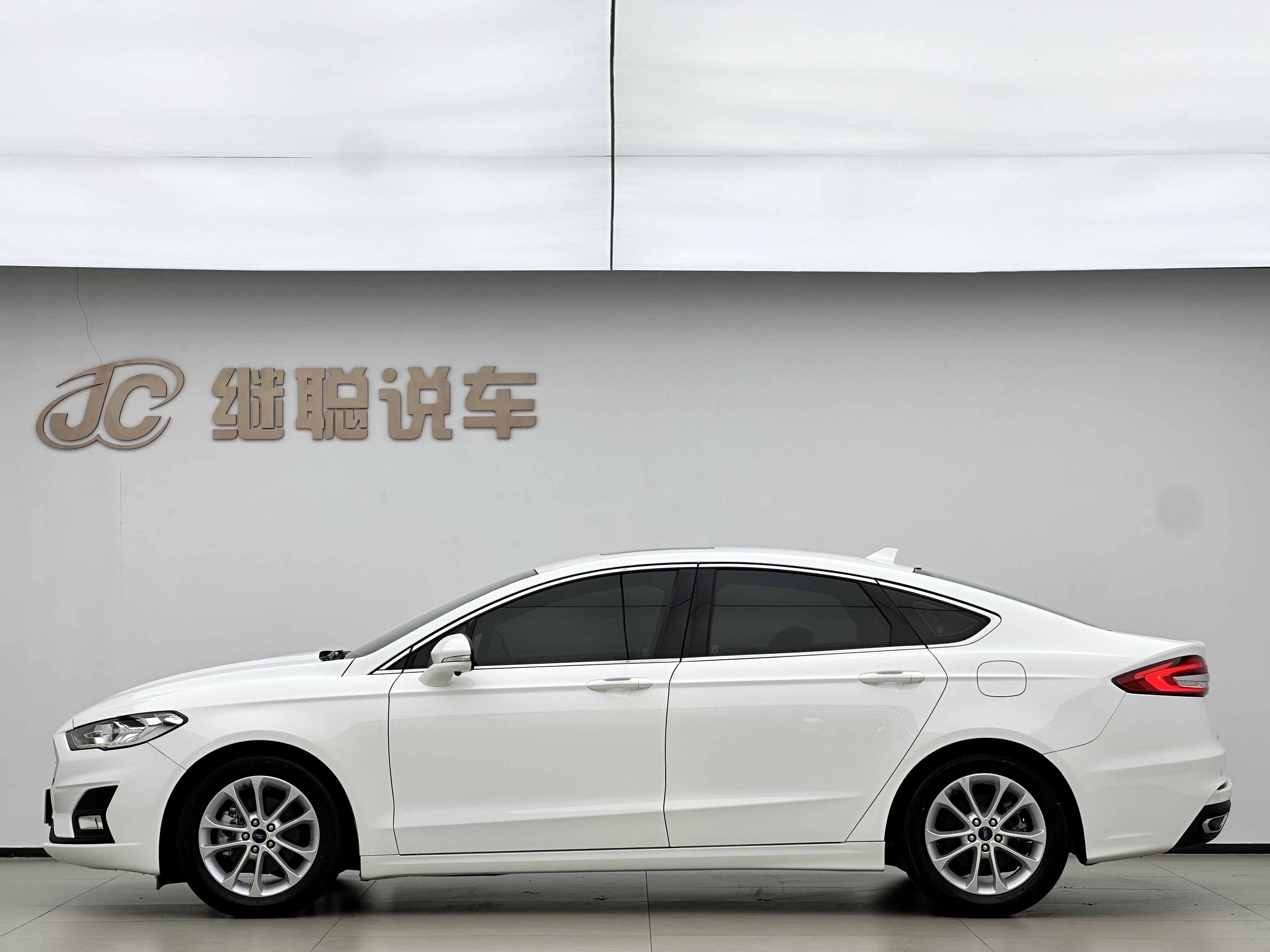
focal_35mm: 77
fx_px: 2825
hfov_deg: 25.3
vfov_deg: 19.1
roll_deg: -0.3
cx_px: 635
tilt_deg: +2.8
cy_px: 476
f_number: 2.8
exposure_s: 1/165
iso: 32
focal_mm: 9
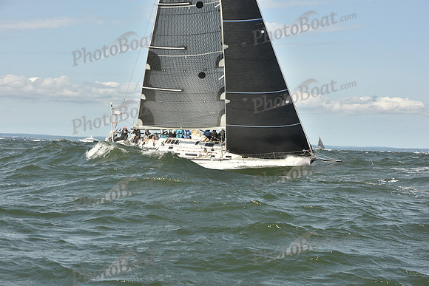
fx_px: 1073
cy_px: 143
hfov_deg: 22.6
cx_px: 214
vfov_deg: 15.2
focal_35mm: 90
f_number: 9
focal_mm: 90
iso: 250
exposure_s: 1/800
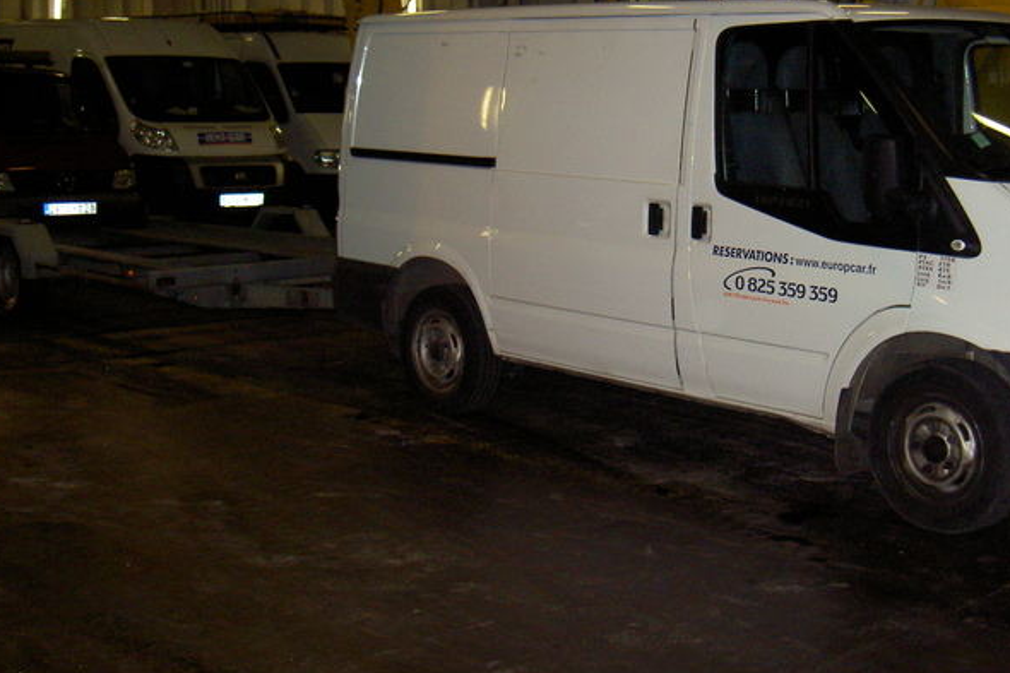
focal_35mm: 55
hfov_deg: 36.1
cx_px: 608
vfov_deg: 24.5
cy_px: 259
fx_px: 1543
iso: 200
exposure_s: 1/60
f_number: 2.8
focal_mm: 8
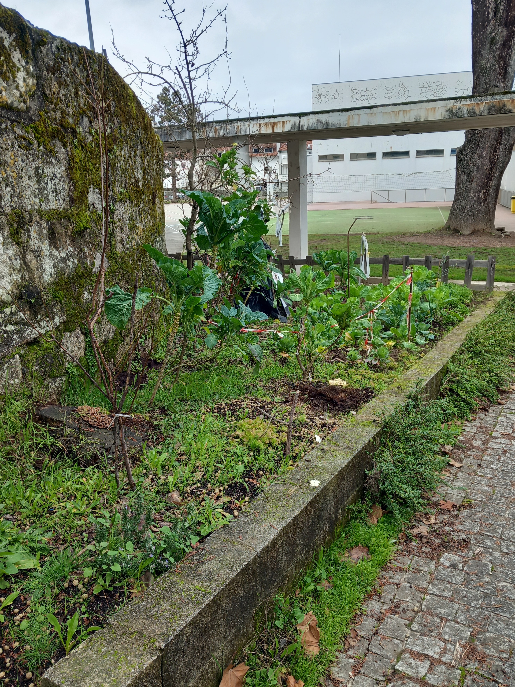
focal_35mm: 28
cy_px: 345
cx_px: 258
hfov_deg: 49.8
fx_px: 555
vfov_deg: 63.4
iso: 20
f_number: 1.8
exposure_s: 1/100
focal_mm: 4
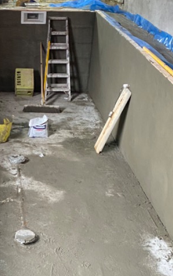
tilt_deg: -28.6
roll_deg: -0.1
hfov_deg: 18.6
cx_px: 22
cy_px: 210
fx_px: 520
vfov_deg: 29.3
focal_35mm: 69
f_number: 1.8
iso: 320
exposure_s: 1/50
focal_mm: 4.25
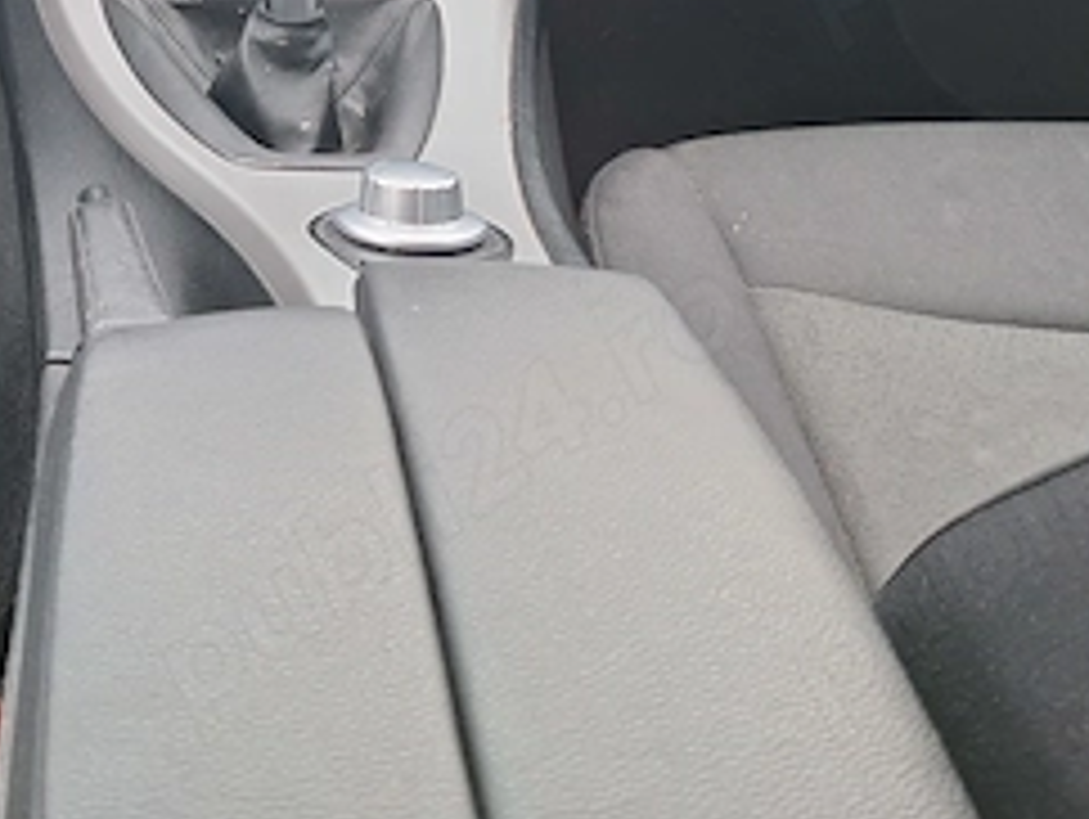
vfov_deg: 23.6
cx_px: 130
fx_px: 1795
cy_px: -148
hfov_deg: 32.3
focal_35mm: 57
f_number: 1.8
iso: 125
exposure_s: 1/50
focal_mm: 5.54
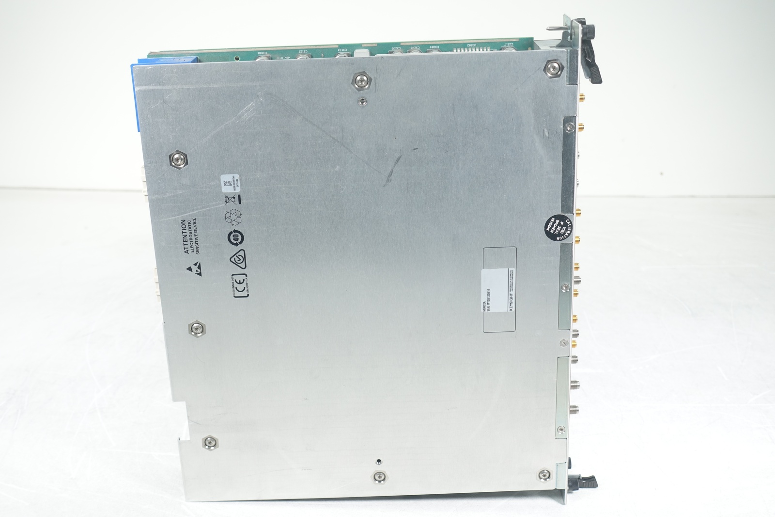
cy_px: 258
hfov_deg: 40.3
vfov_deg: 27.5
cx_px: 388
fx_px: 1055
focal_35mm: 49
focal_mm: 17.9
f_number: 4
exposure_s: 1/100
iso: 125
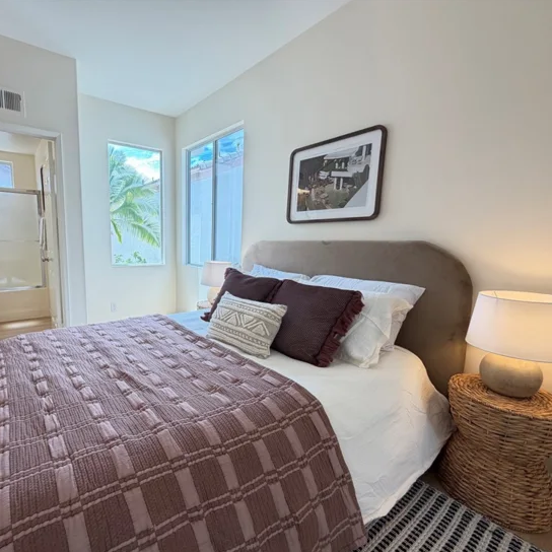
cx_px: 204
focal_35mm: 17
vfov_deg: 84.0
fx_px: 307
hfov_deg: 82.3
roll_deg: -0.3
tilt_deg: -8.2
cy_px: 282
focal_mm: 2.22
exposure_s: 1/120
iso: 100
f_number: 2.2
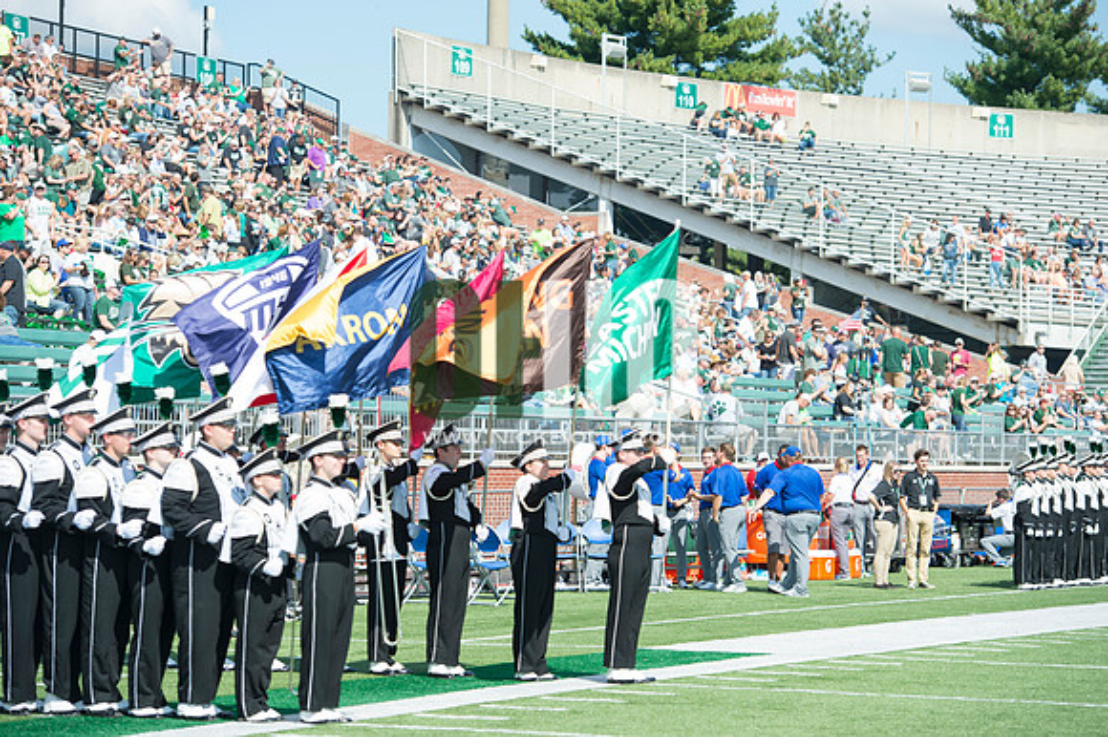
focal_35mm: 122
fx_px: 3753
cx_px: 554
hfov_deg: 16.8
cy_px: 368
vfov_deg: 11.2
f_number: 4.5
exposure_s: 1/1000
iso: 200
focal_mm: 122
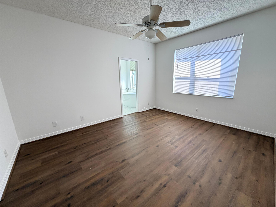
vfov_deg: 85.7
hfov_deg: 102.1
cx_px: 138
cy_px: 104
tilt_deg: -13.5
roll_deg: +1.1
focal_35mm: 14
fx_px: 112
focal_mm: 2.22
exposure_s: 1/121
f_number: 2.2
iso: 160
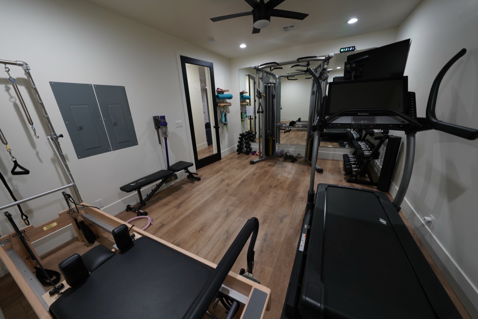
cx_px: 239
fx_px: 159
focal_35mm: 12
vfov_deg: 90.1
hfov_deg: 112.6
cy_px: 160
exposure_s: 1/60
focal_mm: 12
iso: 800
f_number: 4
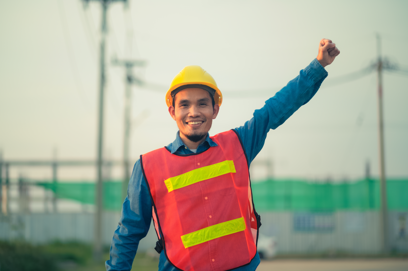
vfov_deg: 16.1
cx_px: 204
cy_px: 136
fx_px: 963
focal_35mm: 85
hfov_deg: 23.9
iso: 200
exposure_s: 1/250
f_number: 1.8
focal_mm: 85
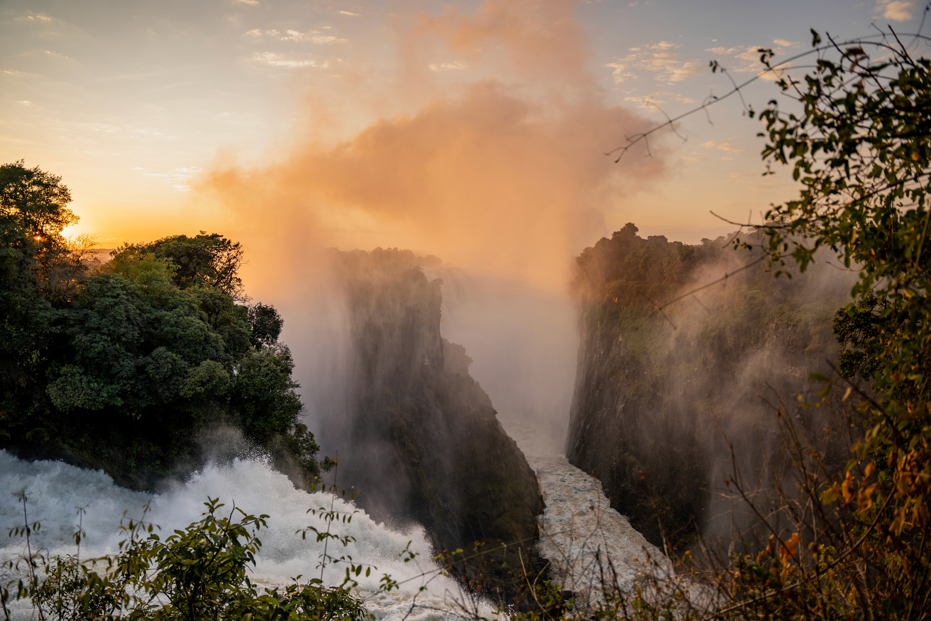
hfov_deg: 73.7
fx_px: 621
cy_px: 310
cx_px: 466
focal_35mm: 24
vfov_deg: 53.1
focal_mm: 24
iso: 100
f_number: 2.8
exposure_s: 1/640
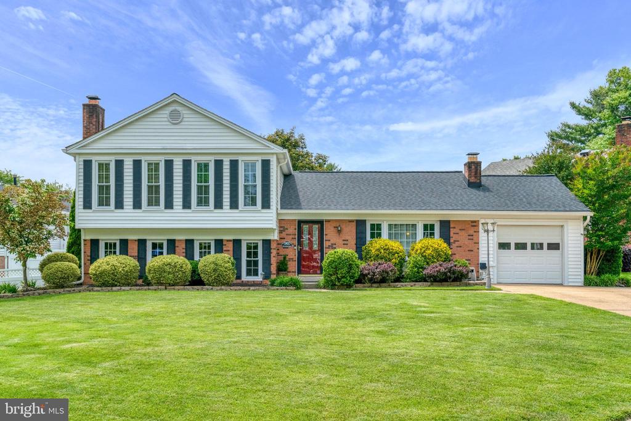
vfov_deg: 37.9
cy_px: 210
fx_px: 614
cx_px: 316
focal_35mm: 35
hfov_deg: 54.4
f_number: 8
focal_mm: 35
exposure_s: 1/4000
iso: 1250
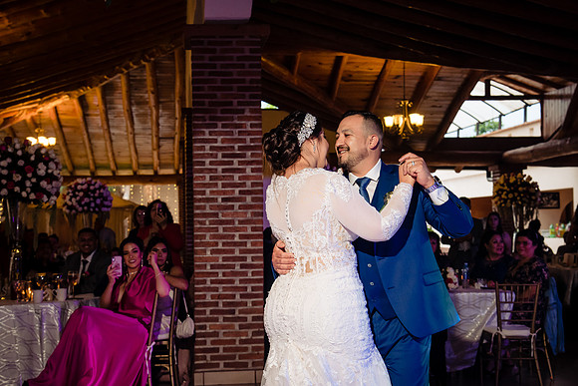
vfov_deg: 25.1
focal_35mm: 54
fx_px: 868
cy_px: 193
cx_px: 289
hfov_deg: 36.8
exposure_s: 1/125
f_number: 6.3
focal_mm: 52
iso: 2000
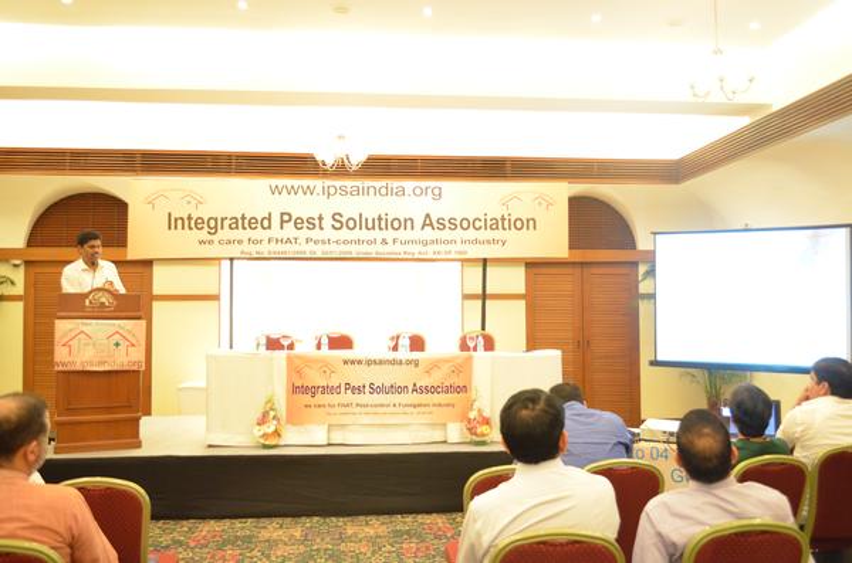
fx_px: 779
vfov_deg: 39.8
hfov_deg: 57.3
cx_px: 426
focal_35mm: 33
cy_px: 282
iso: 3200
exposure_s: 1/50
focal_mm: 22
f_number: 4
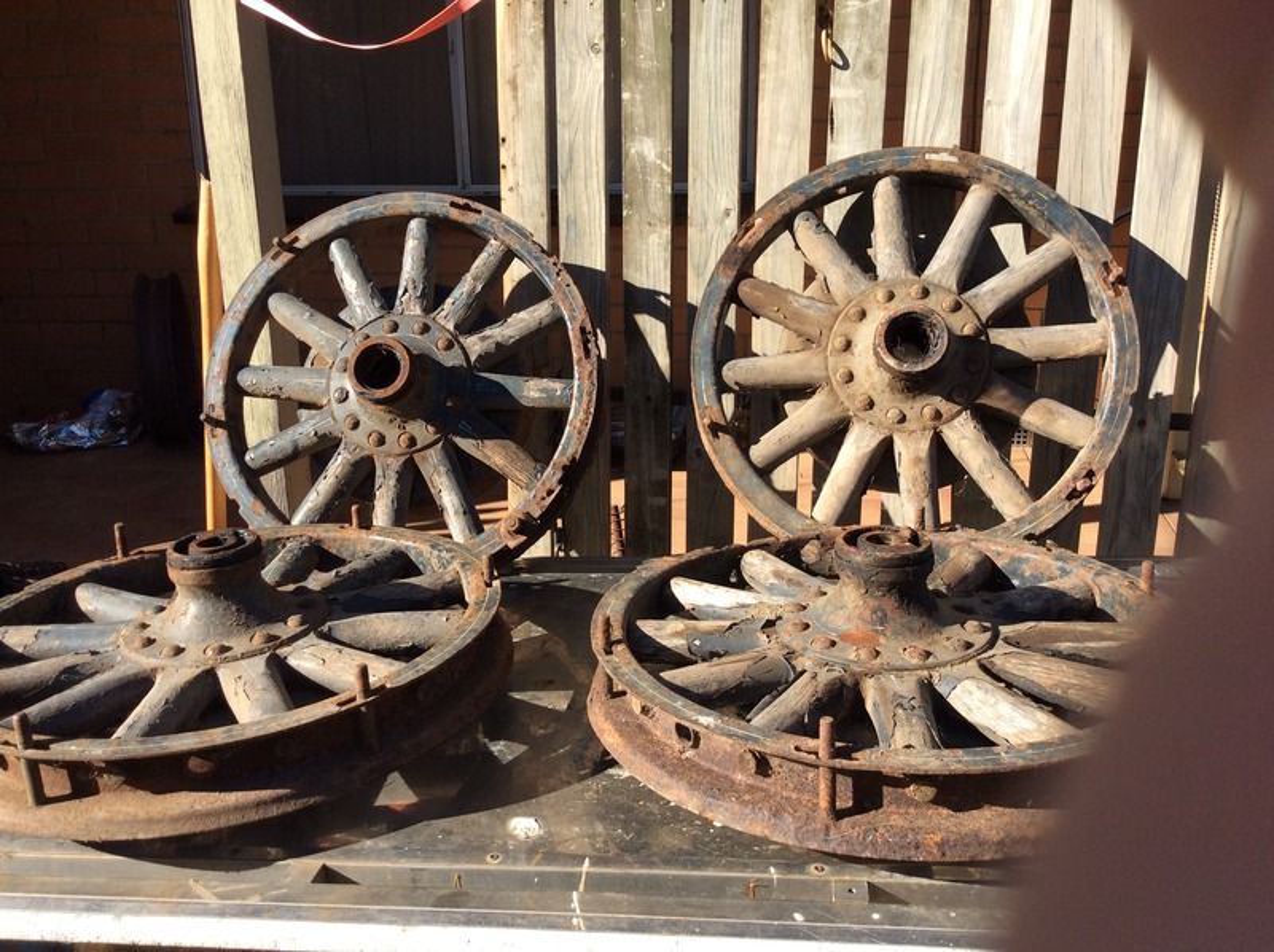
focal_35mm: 32
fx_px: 1176
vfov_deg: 44.1
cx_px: 637
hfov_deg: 56.9
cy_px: 476
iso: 32
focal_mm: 3.3
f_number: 2.4
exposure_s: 1/622
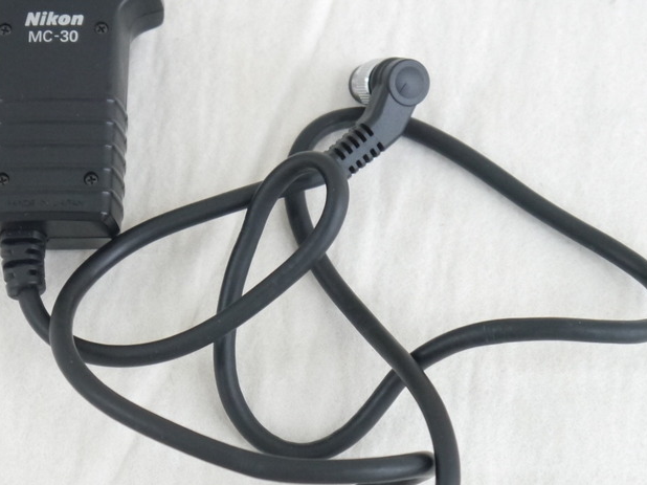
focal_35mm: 101
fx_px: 1887
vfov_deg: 14.6
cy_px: 287
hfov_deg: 19.4
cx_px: 216
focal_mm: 26
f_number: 4.7
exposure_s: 1/160
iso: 1600
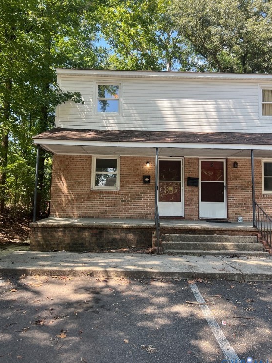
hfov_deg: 51.4
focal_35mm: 27
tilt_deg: +6.9
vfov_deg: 65.3
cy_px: 182
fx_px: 283
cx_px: 137
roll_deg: -2.5
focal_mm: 5.7
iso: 50
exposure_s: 1/541
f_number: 1.5
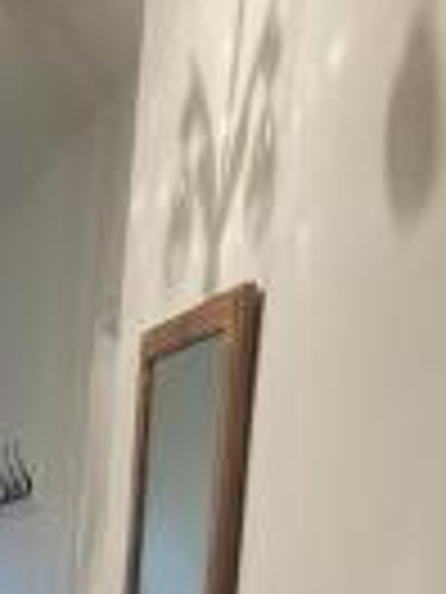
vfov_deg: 18.0
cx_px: -248
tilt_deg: -13.2
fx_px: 1598
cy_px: 974
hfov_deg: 14.7
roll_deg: -1.6
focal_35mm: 93
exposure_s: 1/50
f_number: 1.8
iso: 250
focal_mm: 3.99
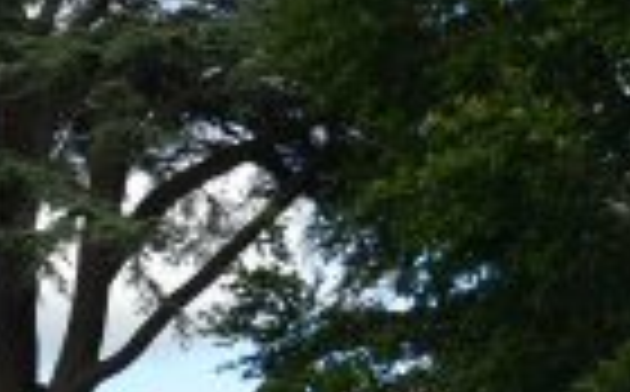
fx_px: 2291
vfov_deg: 9.6
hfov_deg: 15.3
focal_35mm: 134
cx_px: -27
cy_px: 480
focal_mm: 27
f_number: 5
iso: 400
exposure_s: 1/1250
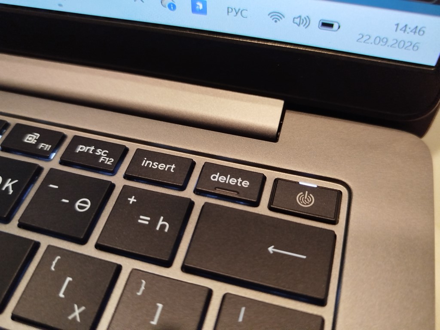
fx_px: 369
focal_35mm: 29
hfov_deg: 61.7
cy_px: 165
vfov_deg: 48.2
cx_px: 220
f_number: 1.7
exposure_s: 1/33
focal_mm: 5.31
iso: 320
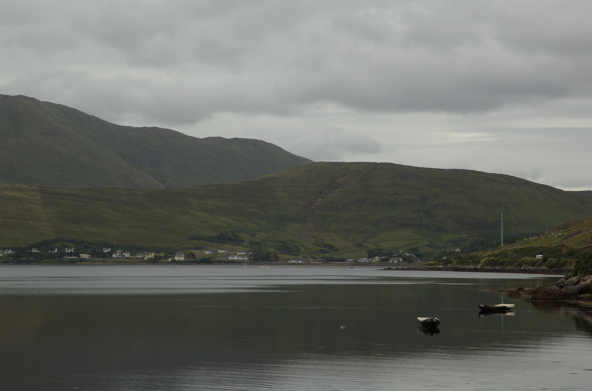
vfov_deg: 14.6
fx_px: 1525
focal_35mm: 93
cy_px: 196
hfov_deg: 22.0
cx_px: 296
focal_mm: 62
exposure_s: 1/200
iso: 250
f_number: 10
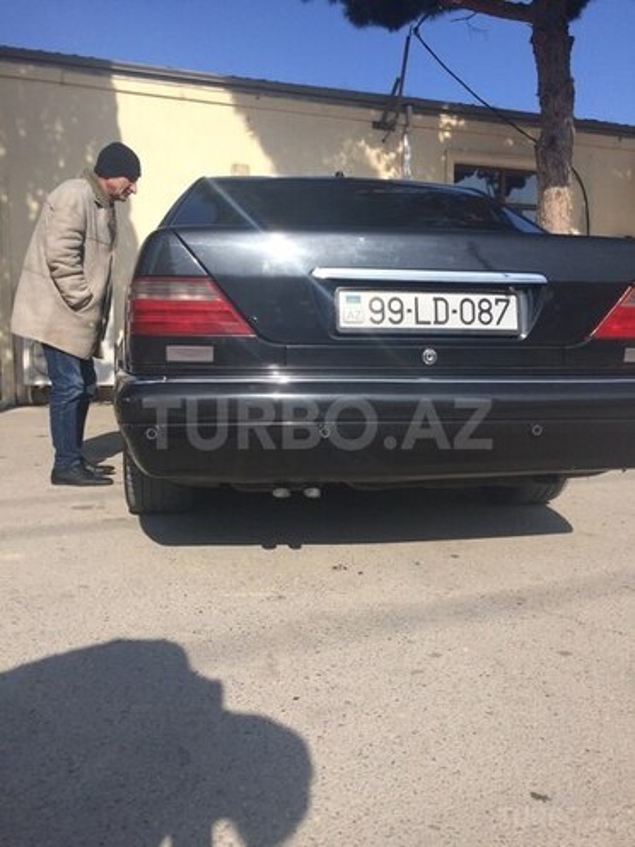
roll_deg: -0.6
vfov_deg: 61.7
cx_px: 318
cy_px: 424
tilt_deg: -4.8
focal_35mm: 29
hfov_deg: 48.2
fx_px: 709
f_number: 2.2
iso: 40
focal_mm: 4.15
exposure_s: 1/2415
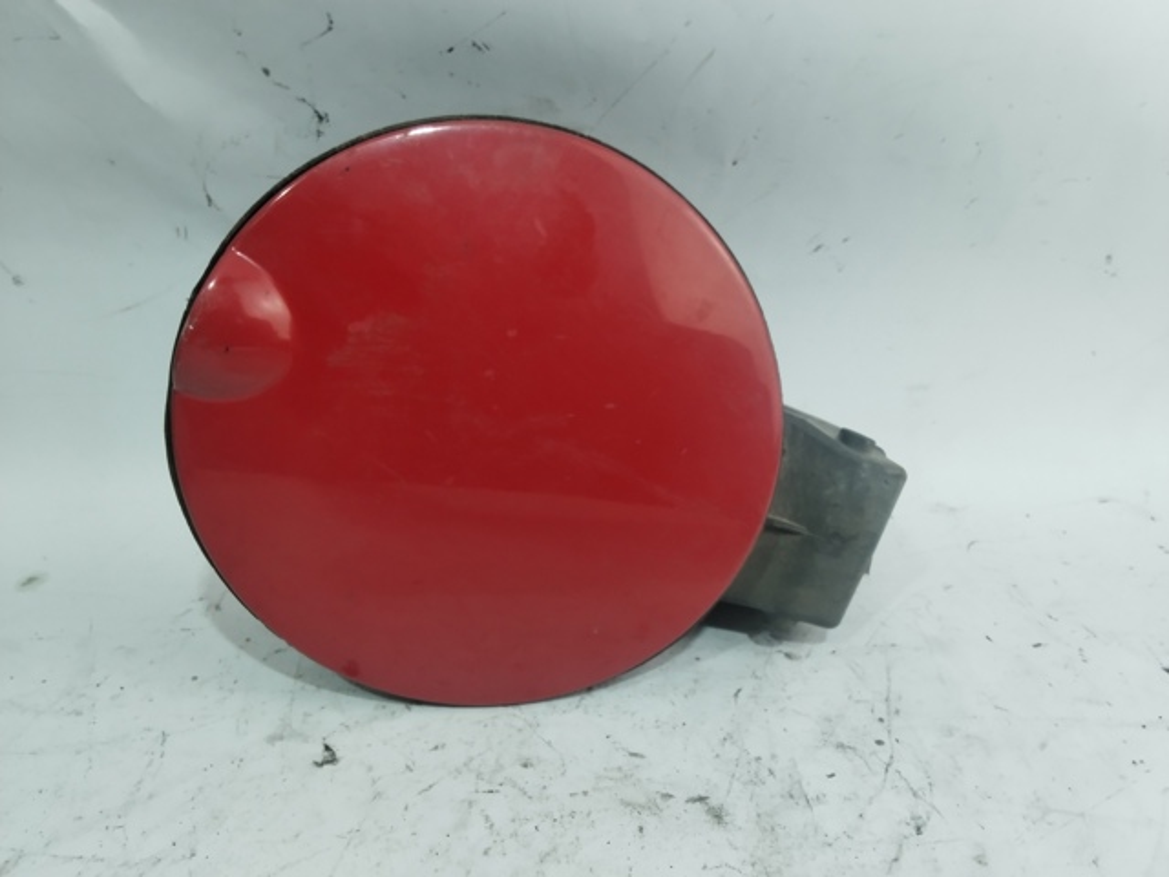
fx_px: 878
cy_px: 438
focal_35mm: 26
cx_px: 584
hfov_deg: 67.3
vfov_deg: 53.1
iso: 57
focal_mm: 2.78
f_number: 2
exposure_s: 1/120
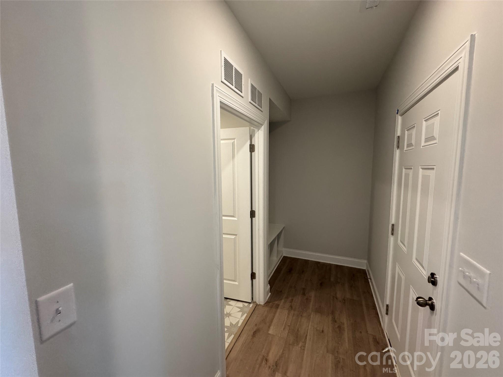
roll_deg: +0.4
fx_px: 203
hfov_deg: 102.1
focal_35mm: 14
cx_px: 252
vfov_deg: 85.7
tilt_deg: -6.1
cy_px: 188
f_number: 2.2
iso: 250
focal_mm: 2.22
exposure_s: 1/120
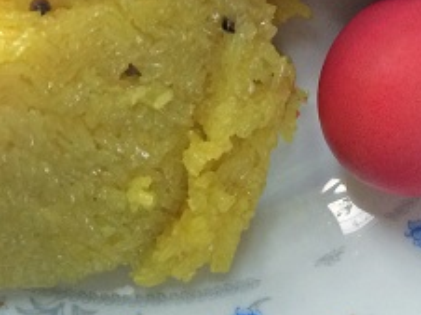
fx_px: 1130
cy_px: -103
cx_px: 173
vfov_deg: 15.1
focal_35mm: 93
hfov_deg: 21.1
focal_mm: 4.12
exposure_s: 1/30
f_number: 2.2
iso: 160
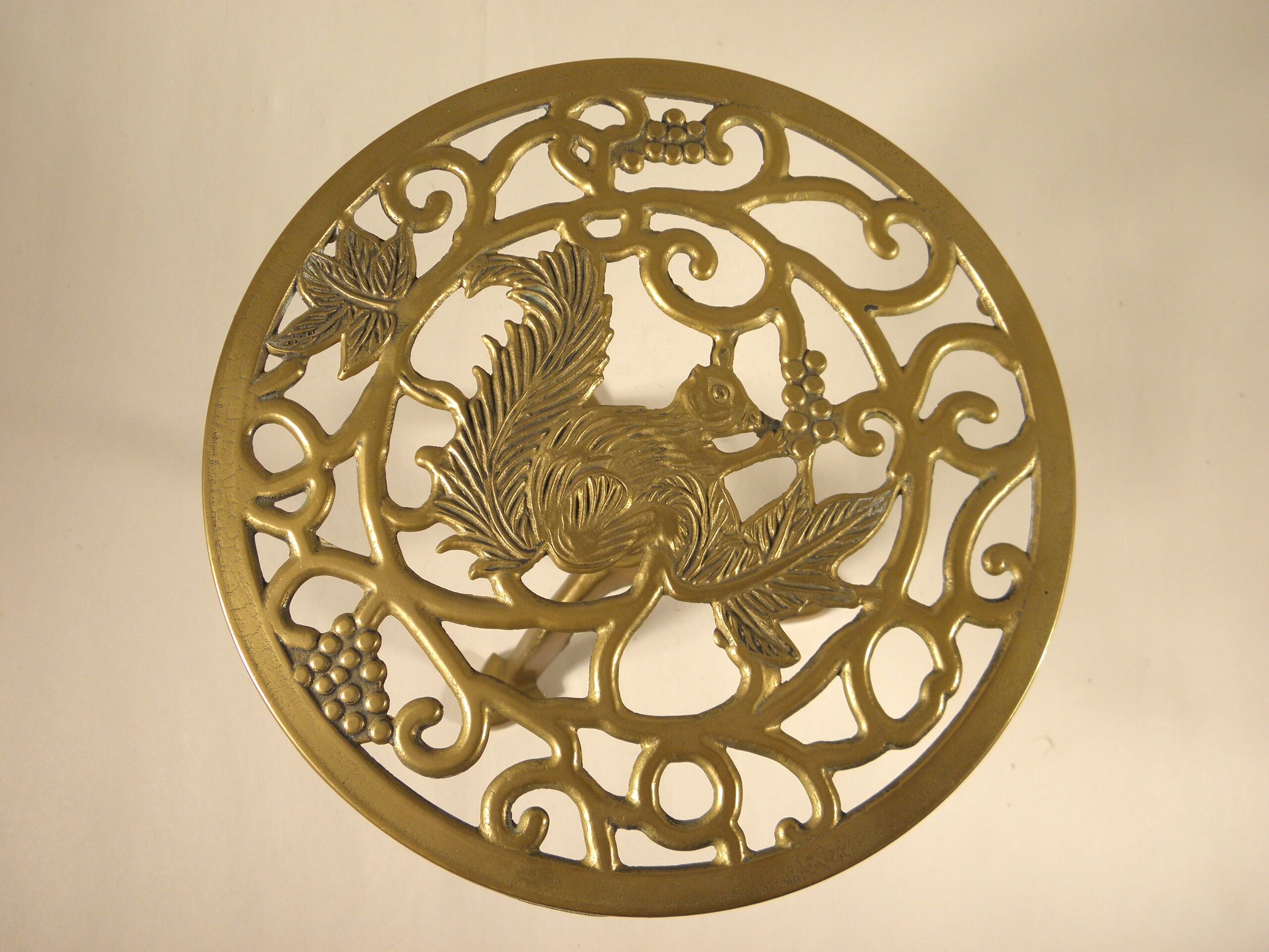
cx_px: 634
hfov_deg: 60.0
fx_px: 1100
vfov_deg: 46.8
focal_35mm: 30
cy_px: 476
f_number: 3.6
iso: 100
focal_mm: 5.5
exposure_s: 1/60
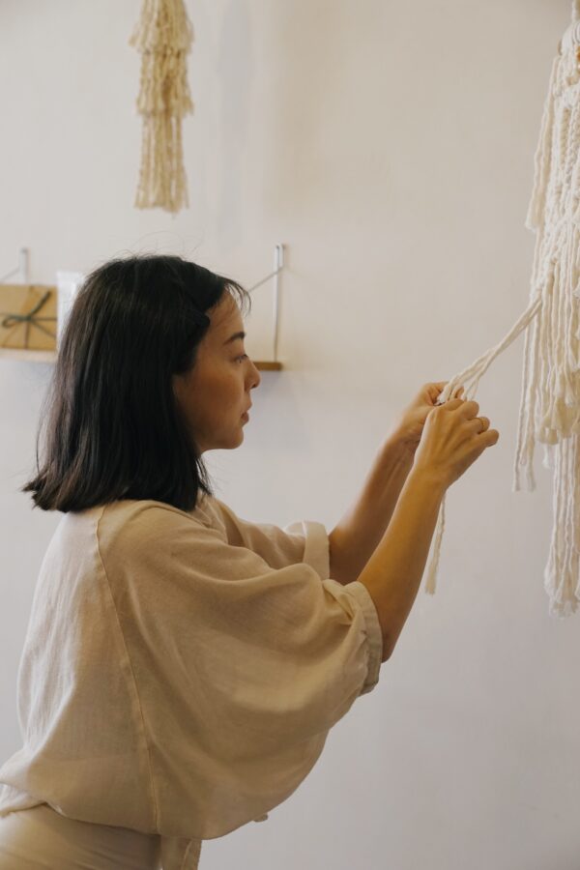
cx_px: 290
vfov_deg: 28.8
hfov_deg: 19.5
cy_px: 435
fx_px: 1692
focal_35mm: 70
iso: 1250
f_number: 4
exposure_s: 1/80
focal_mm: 70
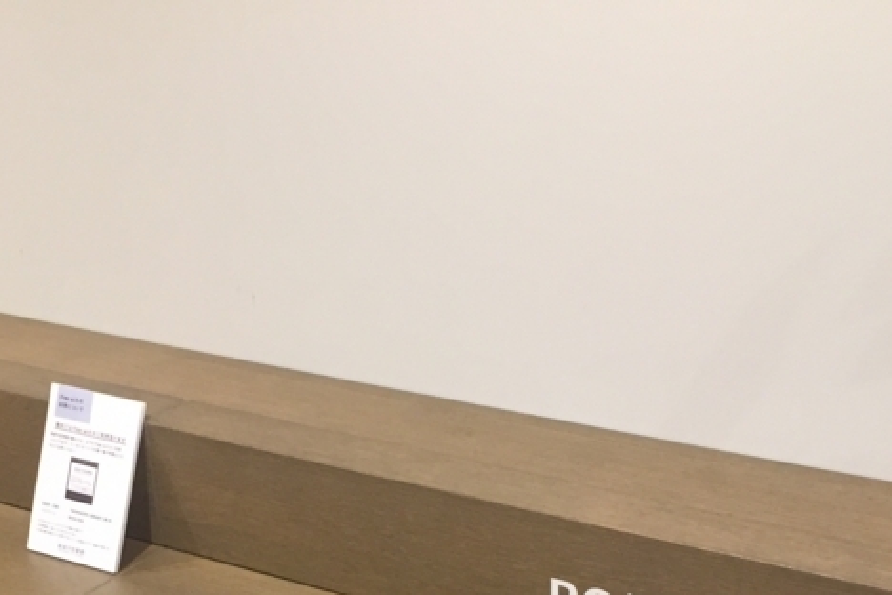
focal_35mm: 66
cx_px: 427
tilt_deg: -32.5
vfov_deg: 19.3
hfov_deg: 30.5
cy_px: 728
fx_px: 1635
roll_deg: +3.5
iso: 100
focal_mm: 4.15
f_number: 2.2
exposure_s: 1/30
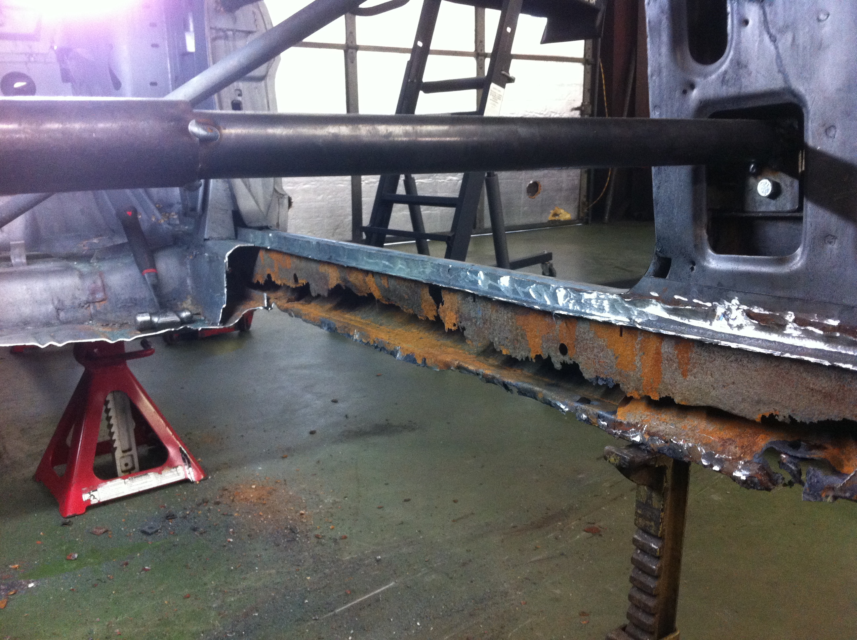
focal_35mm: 35
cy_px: 320
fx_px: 865
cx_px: 428
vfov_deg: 40.6
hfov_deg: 52.7
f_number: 2.8
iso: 250
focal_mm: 3.85
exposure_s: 1/17
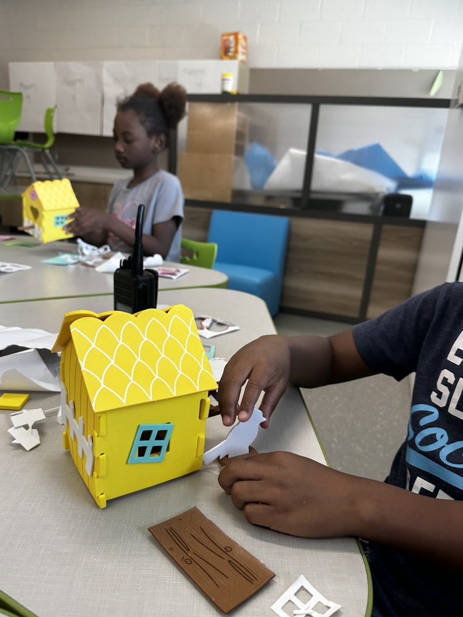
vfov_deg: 69.4
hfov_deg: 54.9
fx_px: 446
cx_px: 227
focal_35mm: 25
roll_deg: -2.7
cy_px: 316
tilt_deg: -17.4
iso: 100
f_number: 1.78
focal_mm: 6.86
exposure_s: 1/120
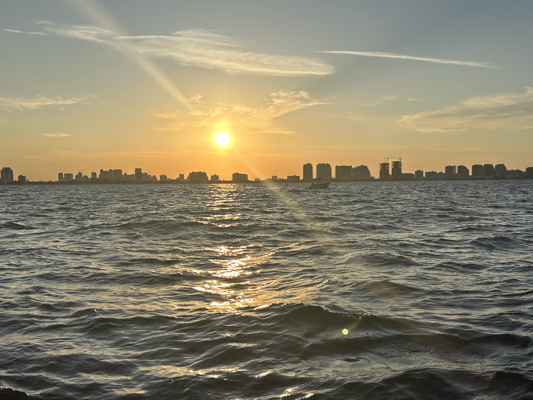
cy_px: 232
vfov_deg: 37.6
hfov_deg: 49.0
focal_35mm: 38
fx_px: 585
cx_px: 282
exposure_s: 1/7463
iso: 50
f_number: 1.5
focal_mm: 5.7
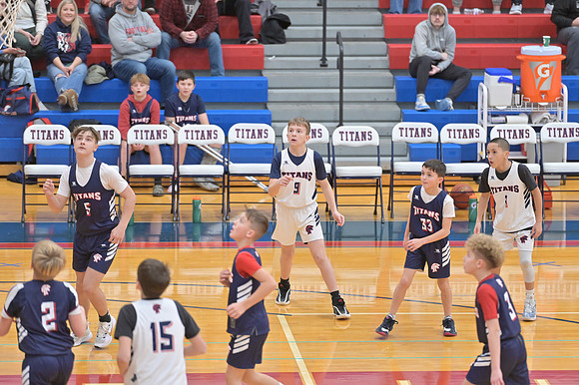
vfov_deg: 6.9
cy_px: 192
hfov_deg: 10.3
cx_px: 290
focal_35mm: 200
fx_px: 3215
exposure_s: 1/400
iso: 4000
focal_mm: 200
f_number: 4
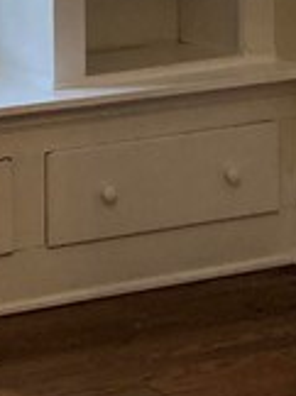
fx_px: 2023
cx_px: -487
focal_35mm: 177
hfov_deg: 7.6
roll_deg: +1.0
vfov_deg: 10.8
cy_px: -193
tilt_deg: -3.4
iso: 80
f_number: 1.8
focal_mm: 3.99
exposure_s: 1/60
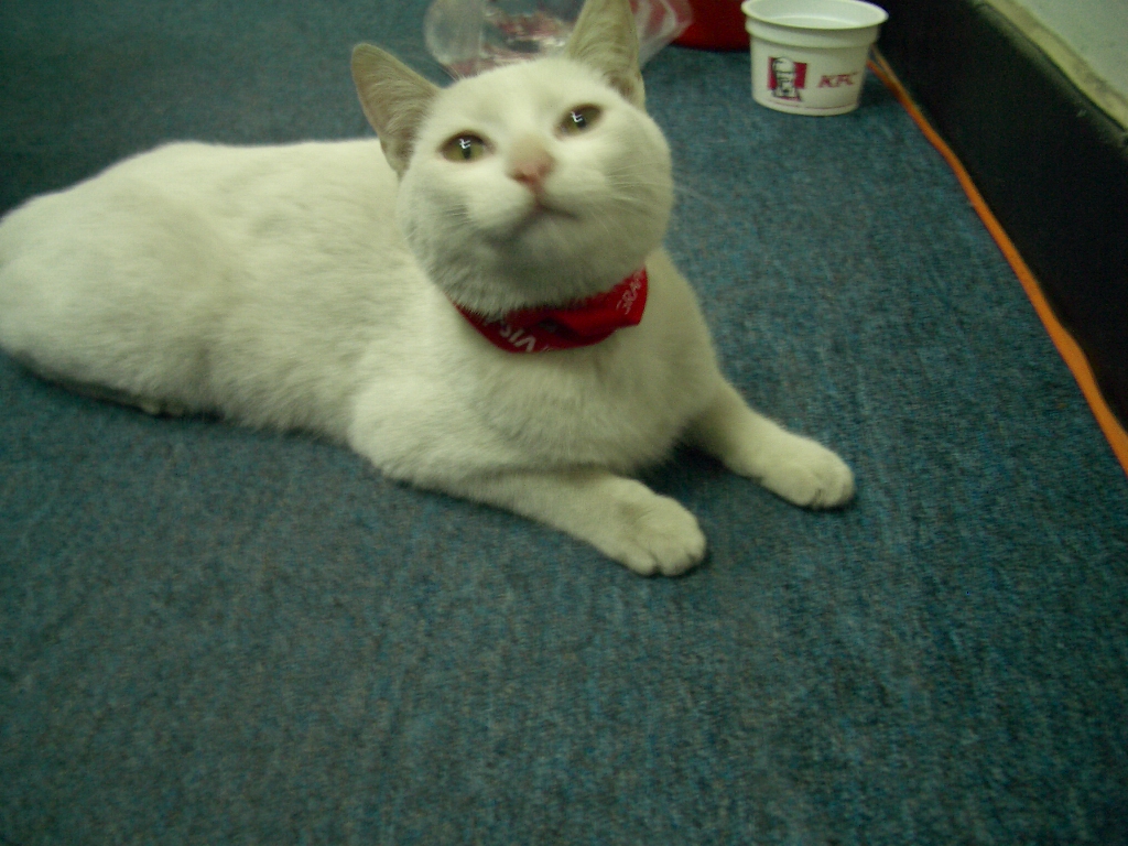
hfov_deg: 52.6
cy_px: 423
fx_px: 1141
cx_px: 564
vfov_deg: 40.7
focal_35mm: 35
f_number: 2.6
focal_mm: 5.8
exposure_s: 1/8
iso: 100
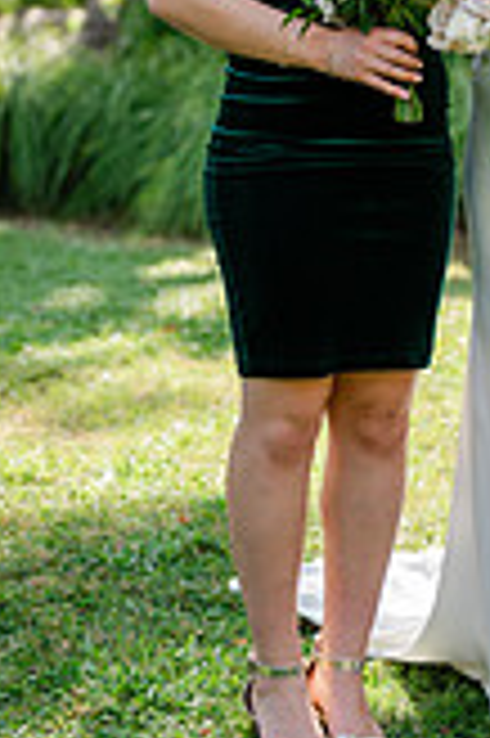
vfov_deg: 14.8
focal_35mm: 137
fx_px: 2803
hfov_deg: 9.9
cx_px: 490
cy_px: 90
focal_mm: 50
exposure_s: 1/800
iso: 64
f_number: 1.8
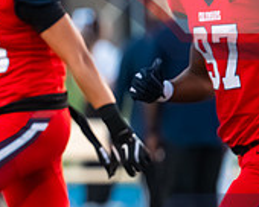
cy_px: 86
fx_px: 12809
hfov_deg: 1.2
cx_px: -155
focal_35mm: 1671
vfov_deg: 0.9
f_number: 4.5
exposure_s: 1/1600
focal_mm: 400
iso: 4500
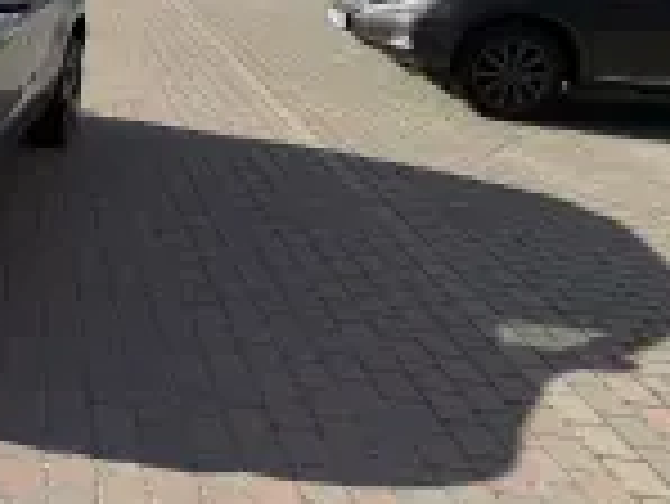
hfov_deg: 28.9
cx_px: -126
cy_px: -27
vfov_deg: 23.9
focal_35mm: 58
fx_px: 1124
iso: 80
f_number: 1.78
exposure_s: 1/4673
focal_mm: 6.76
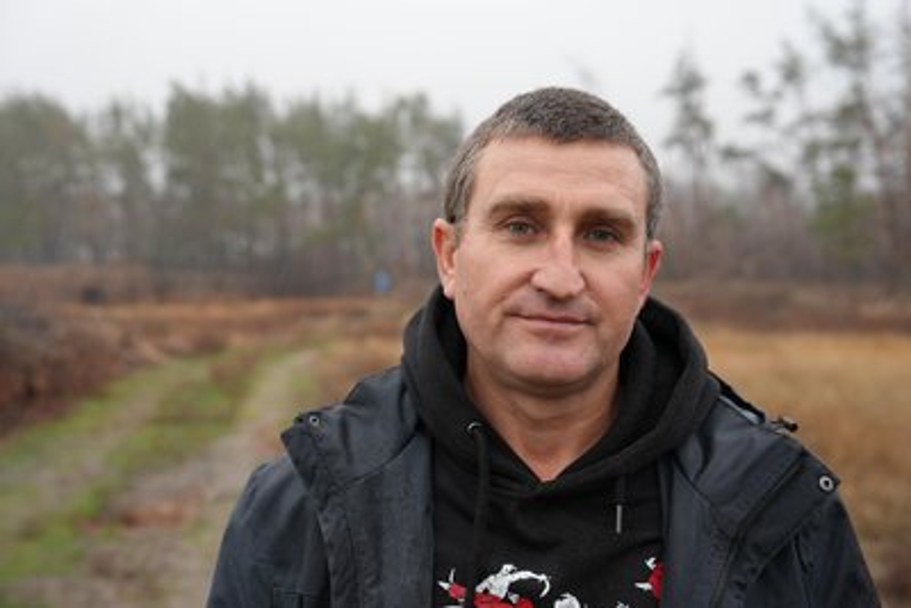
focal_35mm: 43
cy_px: 304
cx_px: 456
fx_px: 1088
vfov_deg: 31.2
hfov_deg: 45.4
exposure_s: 1/160
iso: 640
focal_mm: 43
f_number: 4
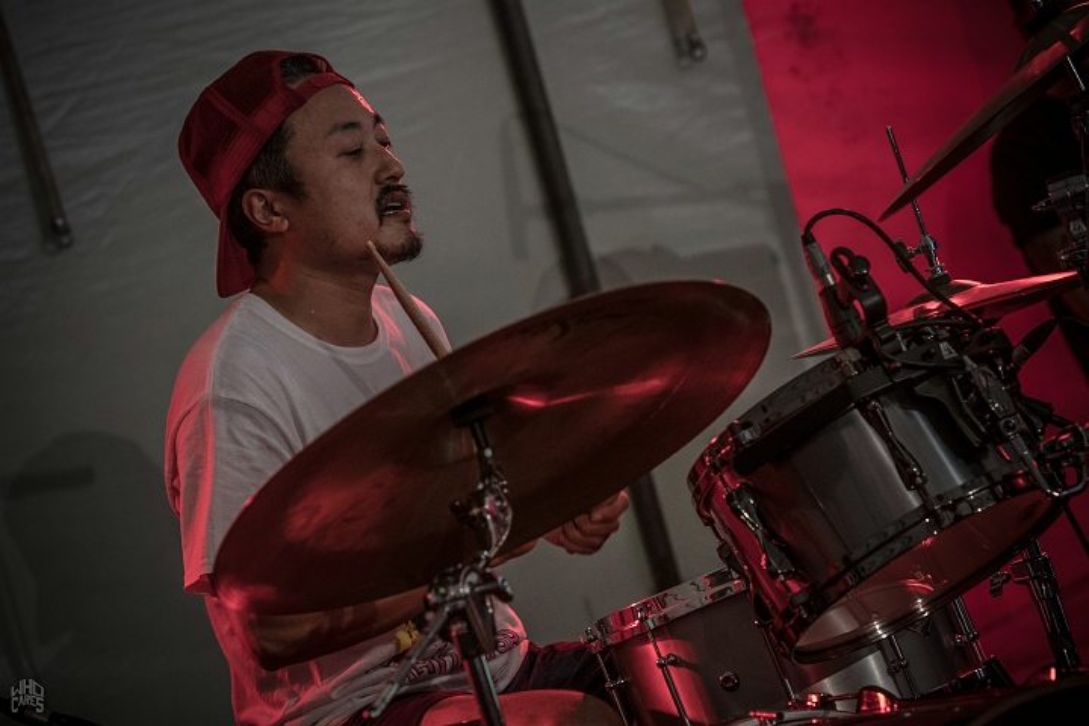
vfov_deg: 8.7
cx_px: 544
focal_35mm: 158
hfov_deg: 13.0
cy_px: 363
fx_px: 4764
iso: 640
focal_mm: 105
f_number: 4.5
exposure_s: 1/320
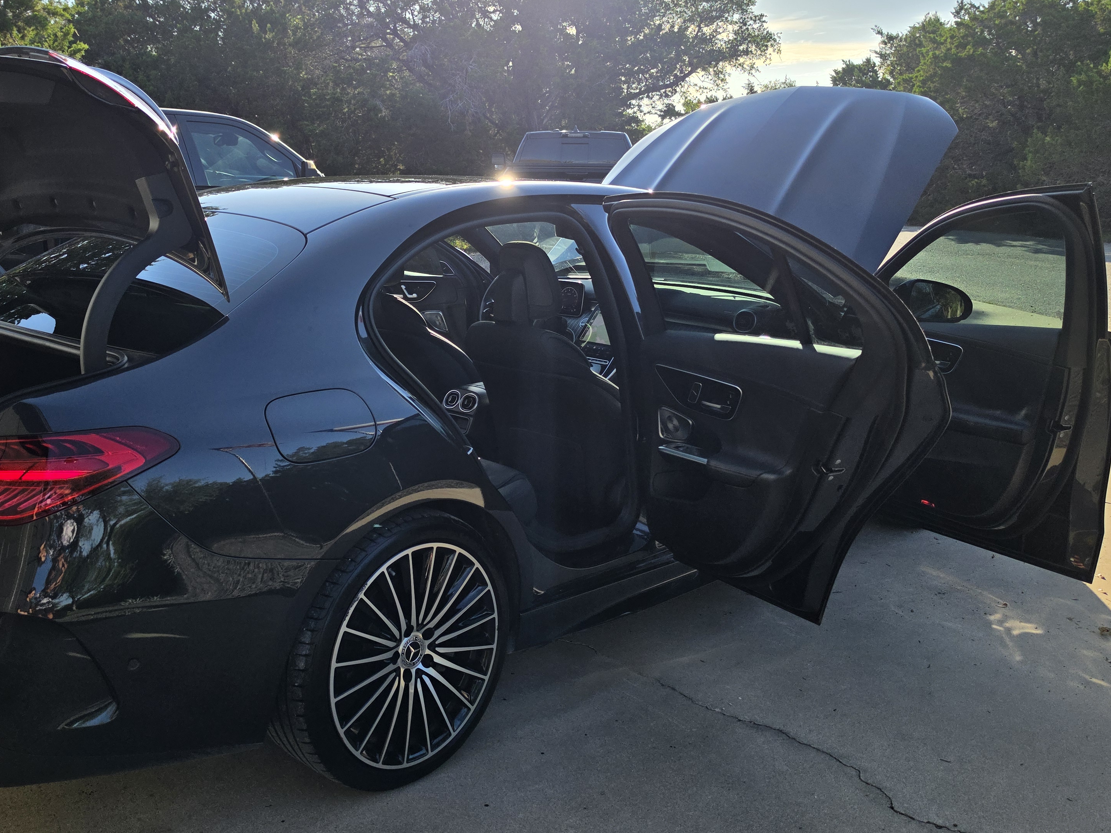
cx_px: 431
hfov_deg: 56.3
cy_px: 384
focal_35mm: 32
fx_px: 1027
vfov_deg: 44.1
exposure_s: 1/7058
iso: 64
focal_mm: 6.5
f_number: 1.4
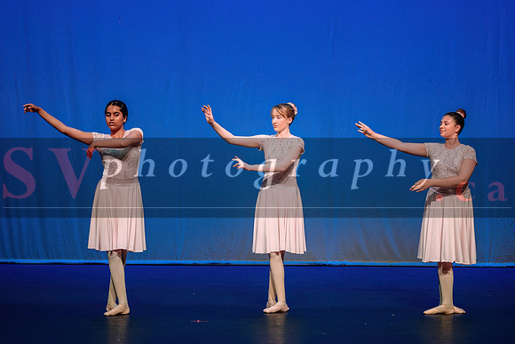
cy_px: 173
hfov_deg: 13.1
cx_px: 297
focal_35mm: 157
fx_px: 2249
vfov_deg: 8.7
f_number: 2.8
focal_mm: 135
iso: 1250
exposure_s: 1/500
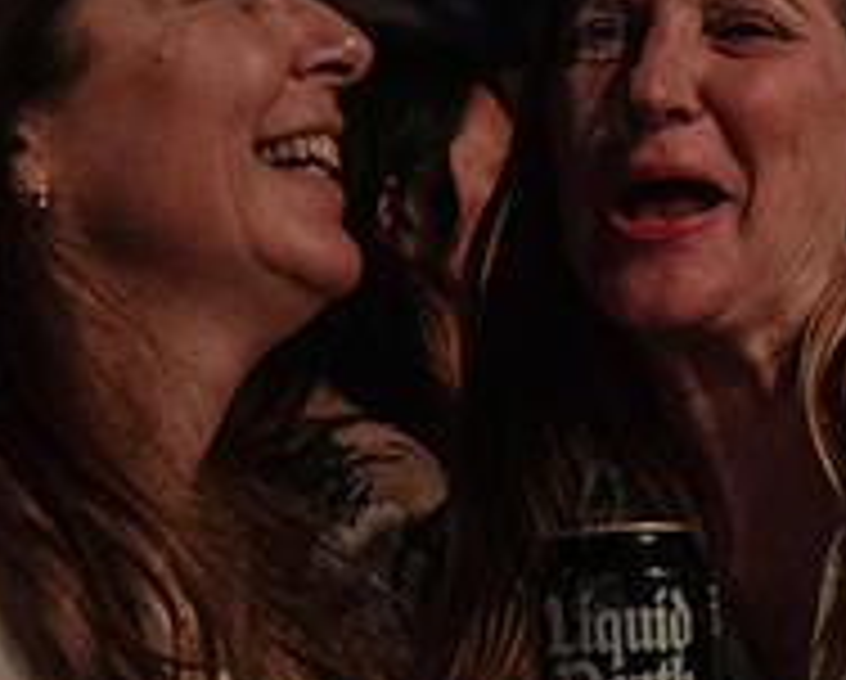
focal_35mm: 156
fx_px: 3912
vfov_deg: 9.9
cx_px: 934
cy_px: 481
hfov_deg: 12.1
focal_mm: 44
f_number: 3.5
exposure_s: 1/500
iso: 6400
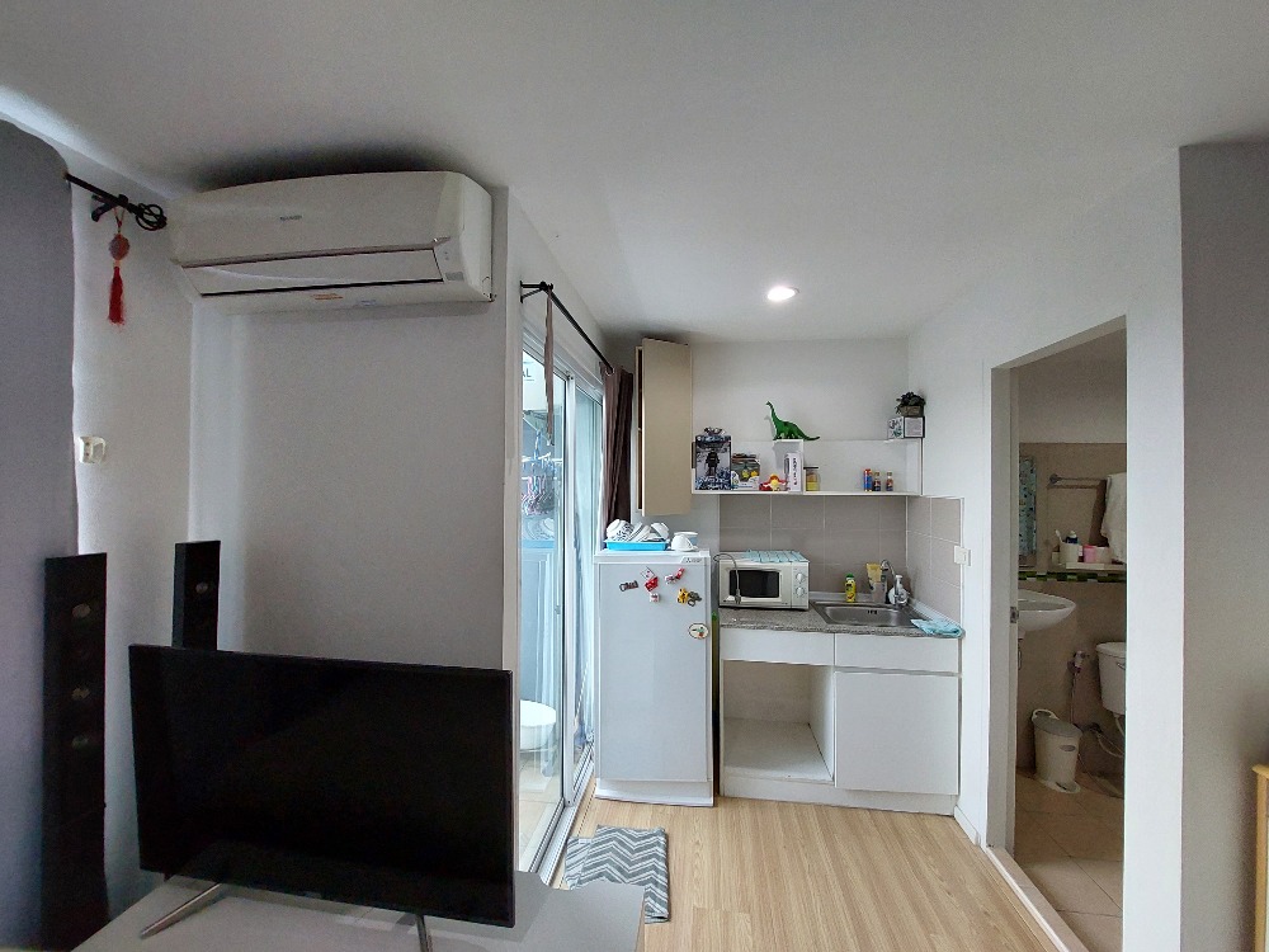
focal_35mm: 13
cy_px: 476
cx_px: 634
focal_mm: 1.74
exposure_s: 1/50
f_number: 2.2
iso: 250
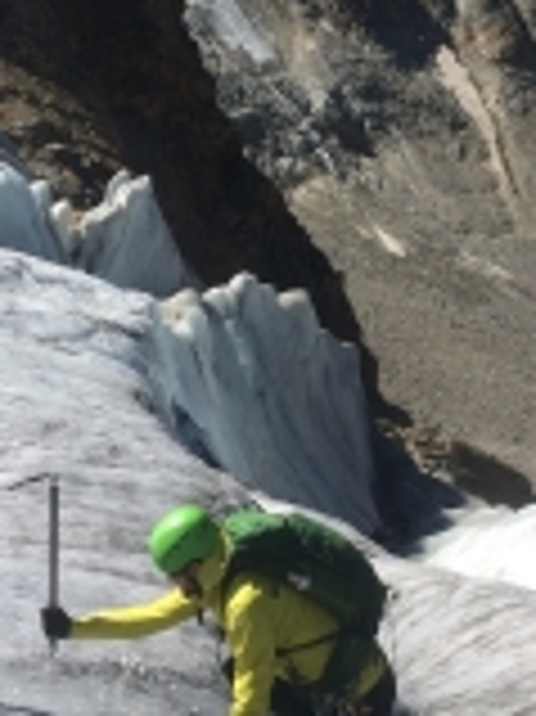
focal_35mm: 64
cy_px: 225
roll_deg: +2.8
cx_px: 340
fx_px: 1323
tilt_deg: -0.6
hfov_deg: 22.8
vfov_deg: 30.0
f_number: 2.2
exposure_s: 1/3165
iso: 32
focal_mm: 4.15
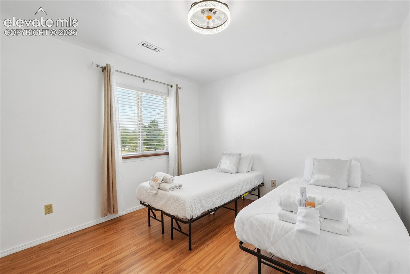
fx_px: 171
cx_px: 205
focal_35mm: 15
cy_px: 137
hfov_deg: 100.4
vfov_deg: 77.3
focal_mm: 10
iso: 800
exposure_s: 1/50
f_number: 8
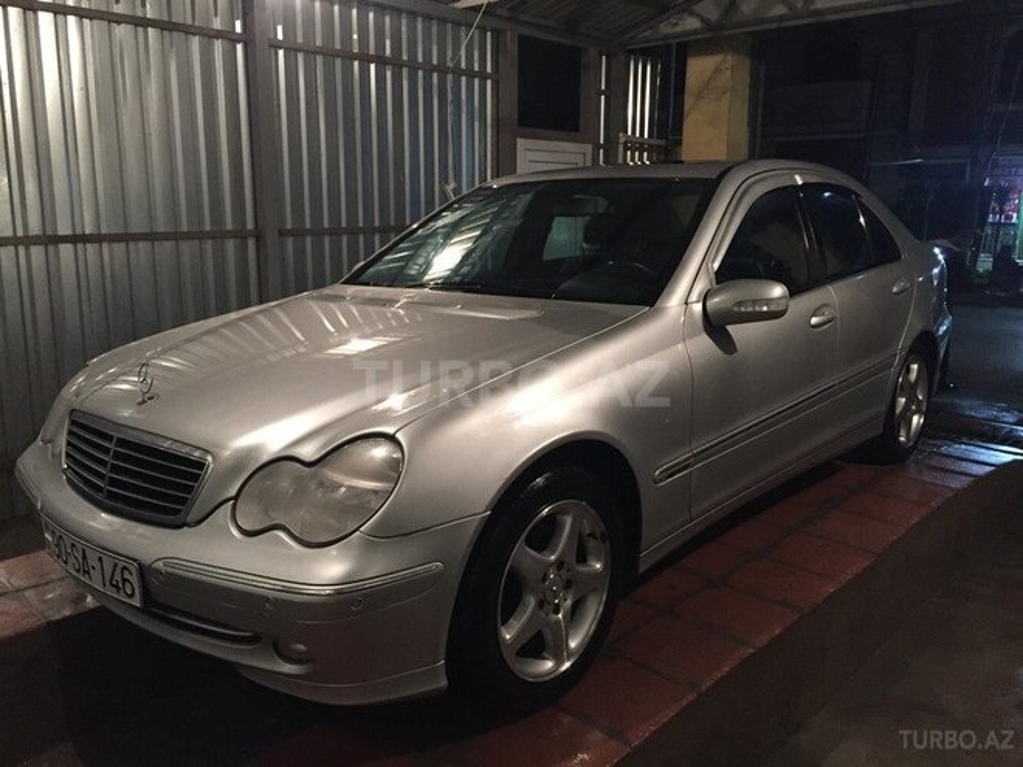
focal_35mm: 29
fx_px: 857
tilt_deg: -11.9
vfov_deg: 48.2
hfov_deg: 61.7
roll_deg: -0.9
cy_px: 384
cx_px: 512
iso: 320
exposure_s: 1/17
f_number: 2.2
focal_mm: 4.15
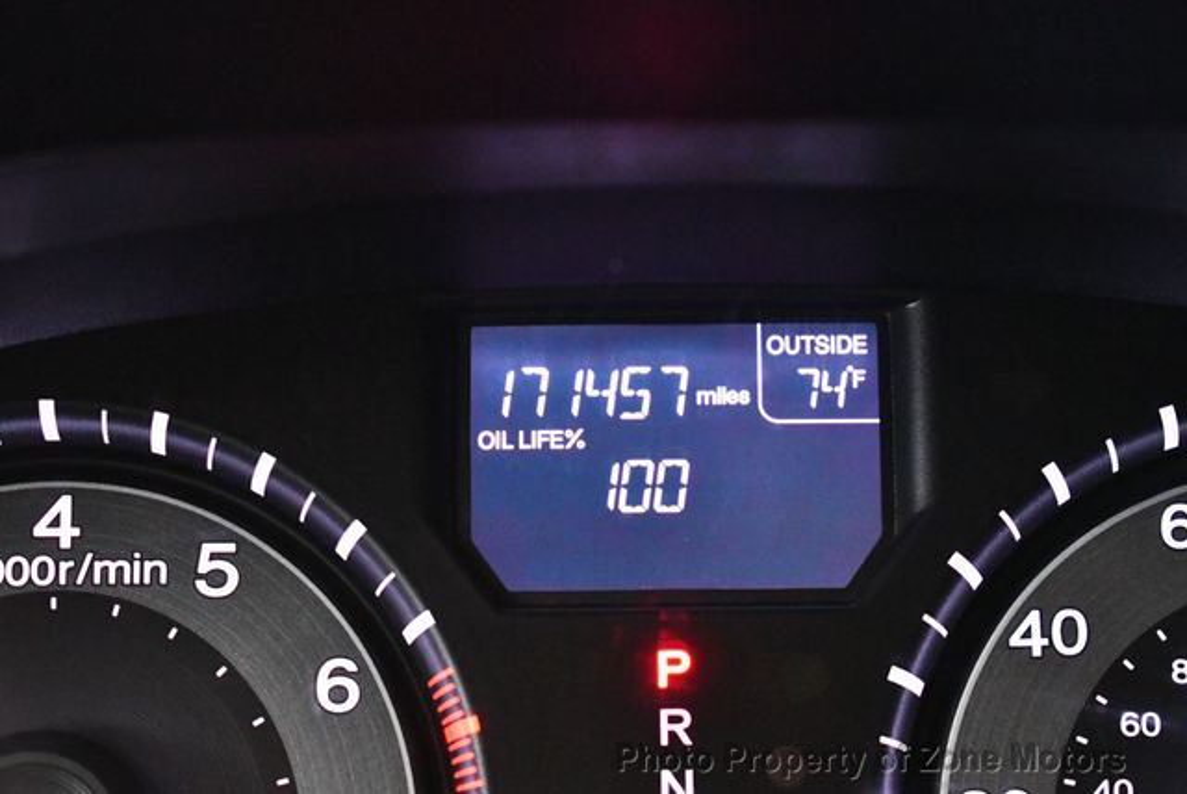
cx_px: 594
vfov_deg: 12.5
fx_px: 3630
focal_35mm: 110
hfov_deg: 18.6
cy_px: 397
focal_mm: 55
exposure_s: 1/60
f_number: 5.6
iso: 9000
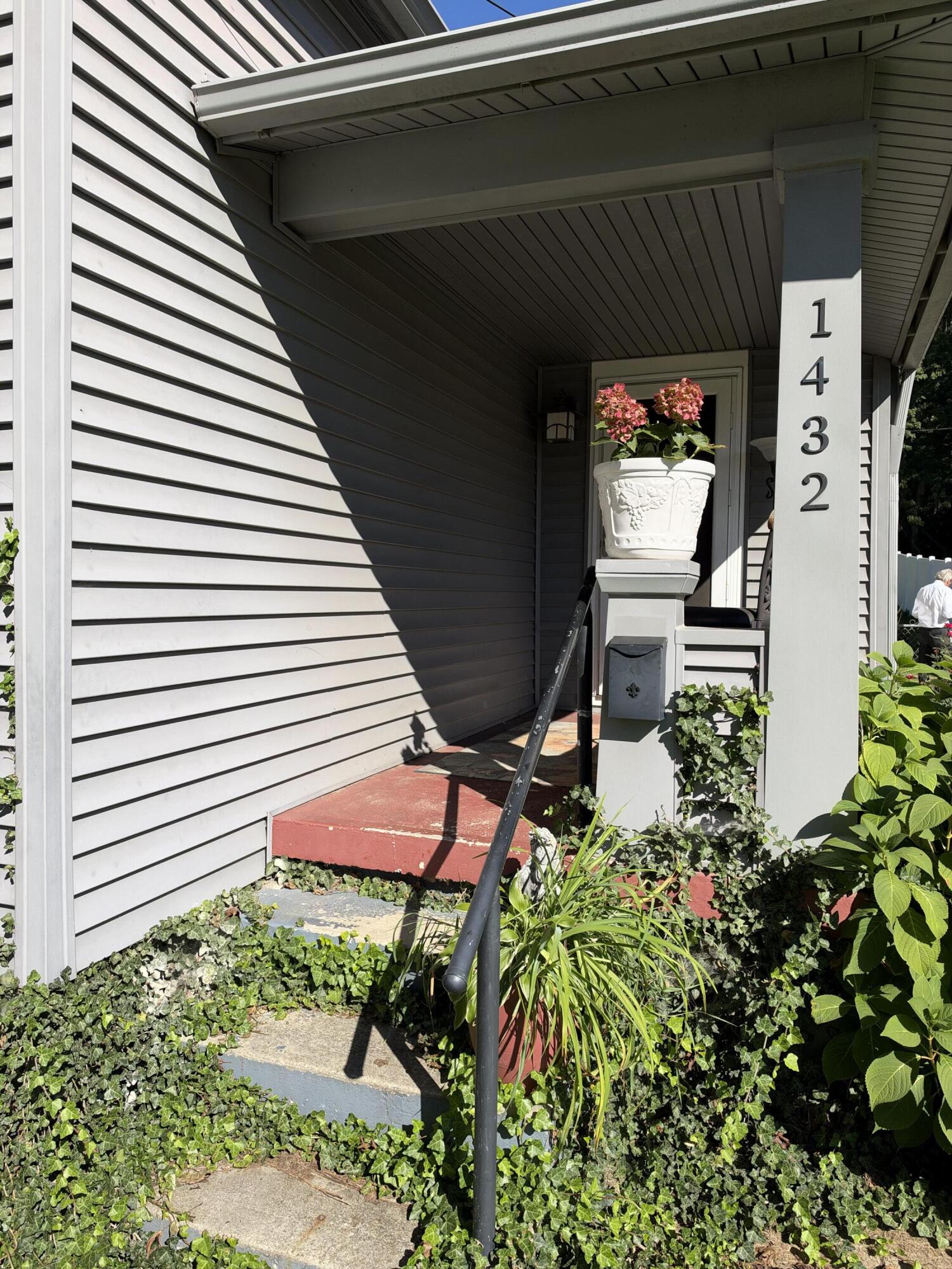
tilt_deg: -0.6
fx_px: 880
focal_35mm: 24
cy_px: 634
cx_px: 476
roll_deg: -0.7
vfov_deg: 71.6
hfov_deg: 56.8
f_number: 1.8
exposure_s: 1/3378
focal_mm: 6.93
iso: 64
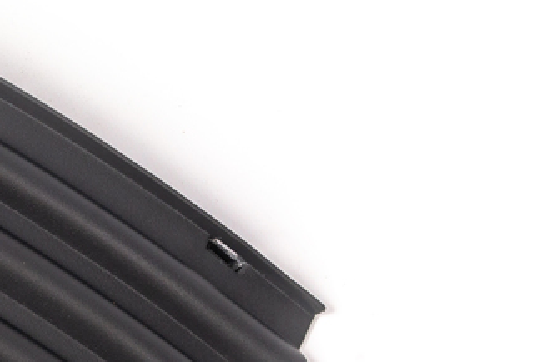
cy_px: 405
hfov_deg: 18.4
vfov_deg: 13.9
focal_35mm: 96
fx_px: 1446
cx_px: -310
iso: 250
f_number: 16
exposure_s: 1/160
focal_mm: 26
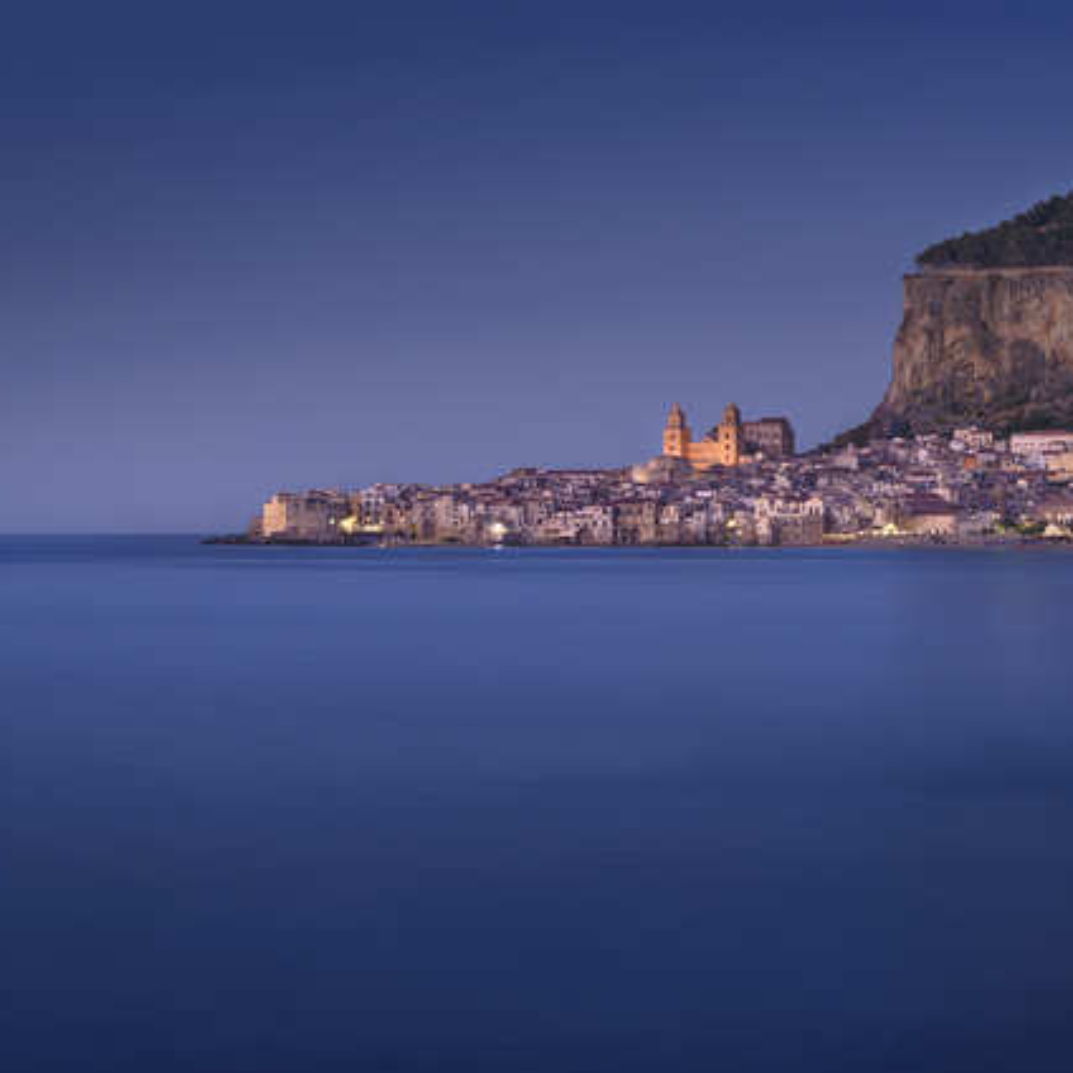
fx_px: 4278
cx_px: 741
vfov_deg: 14.3
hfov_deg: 14.3
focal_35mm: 122
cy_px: 538
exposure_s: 25
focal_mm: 95
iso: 100
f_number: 11
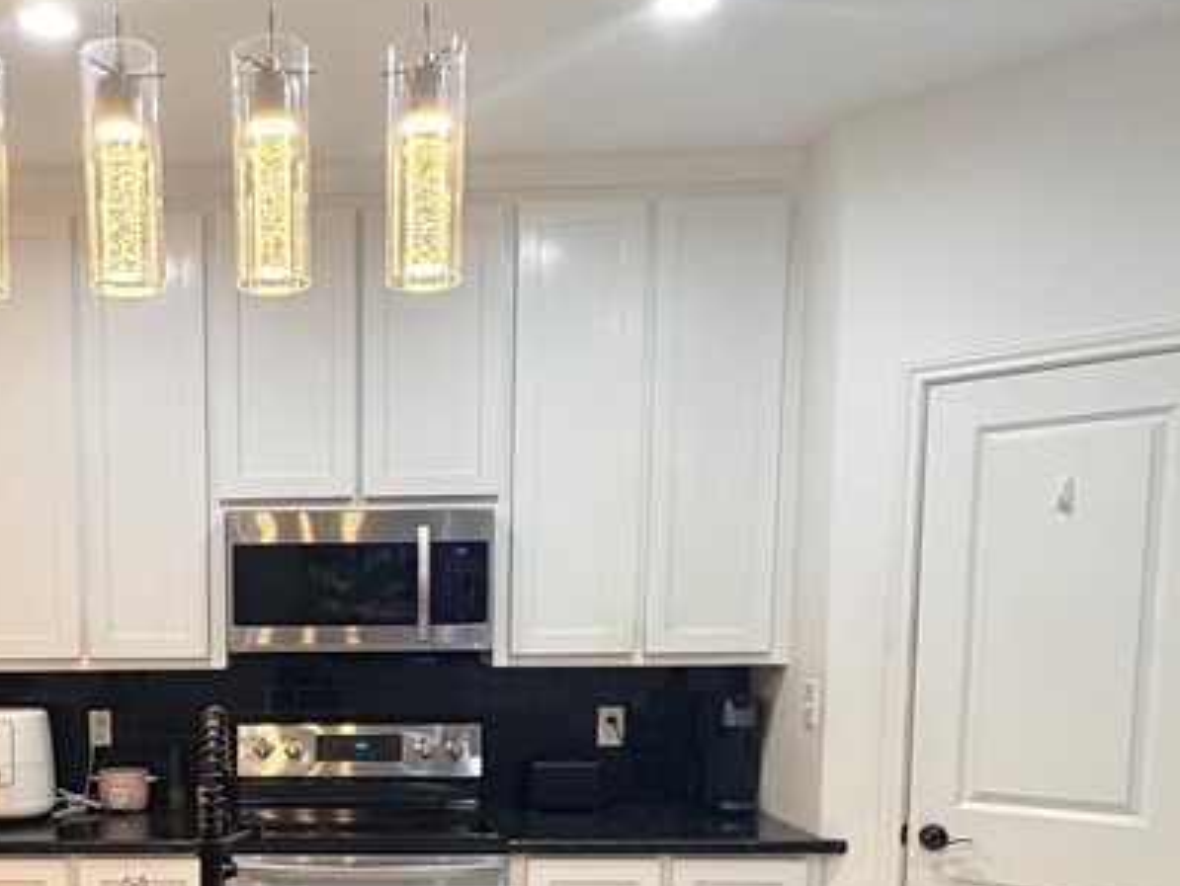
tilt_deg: -5.7
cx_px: 261
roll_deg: +0.6
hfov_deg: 48.8
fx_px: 1228
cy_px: 762
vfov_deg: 37.6
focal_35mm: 36
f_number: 2.2
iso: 250
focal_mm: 2.22
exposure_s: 1/60
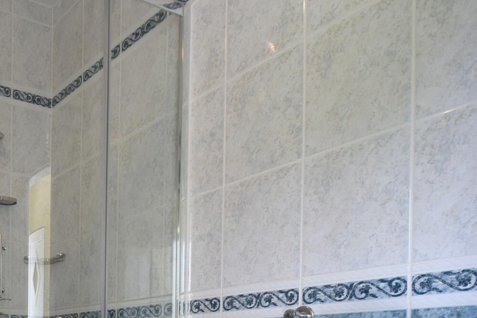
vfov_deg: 32.7
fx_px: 477
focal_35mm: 36
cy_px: 344
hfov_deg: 42.9
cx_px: -34
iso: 400
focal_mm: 10
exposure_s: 1/80
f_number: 4.5
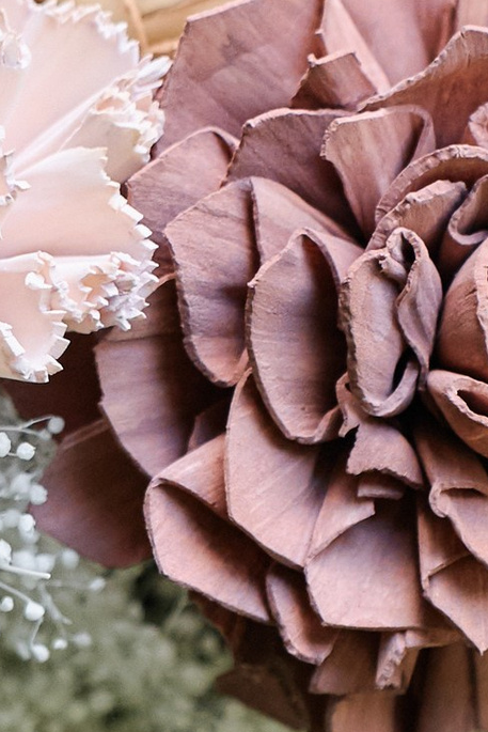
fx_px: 6035
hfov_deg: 4.6
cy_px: 521
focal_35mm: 297
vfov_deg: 6.9
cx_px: -27
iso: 800
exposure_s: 1/1600
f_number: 2.8
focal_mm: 53
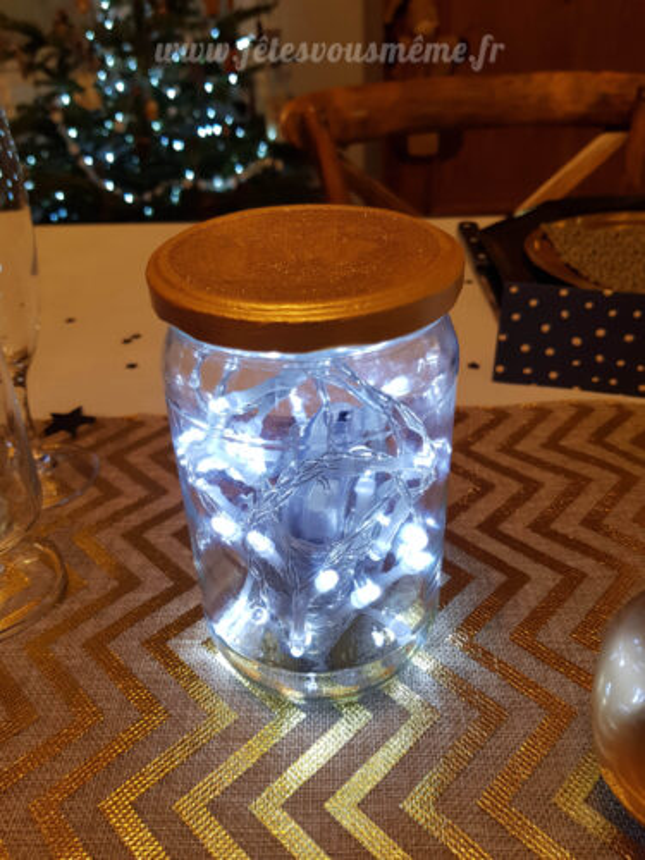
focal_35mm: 26
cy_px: 430
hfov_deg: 53.1
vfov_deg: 67.3
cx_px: 322
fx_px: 646
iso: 80
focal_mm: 4.3
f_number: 1.7
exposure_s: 1/50
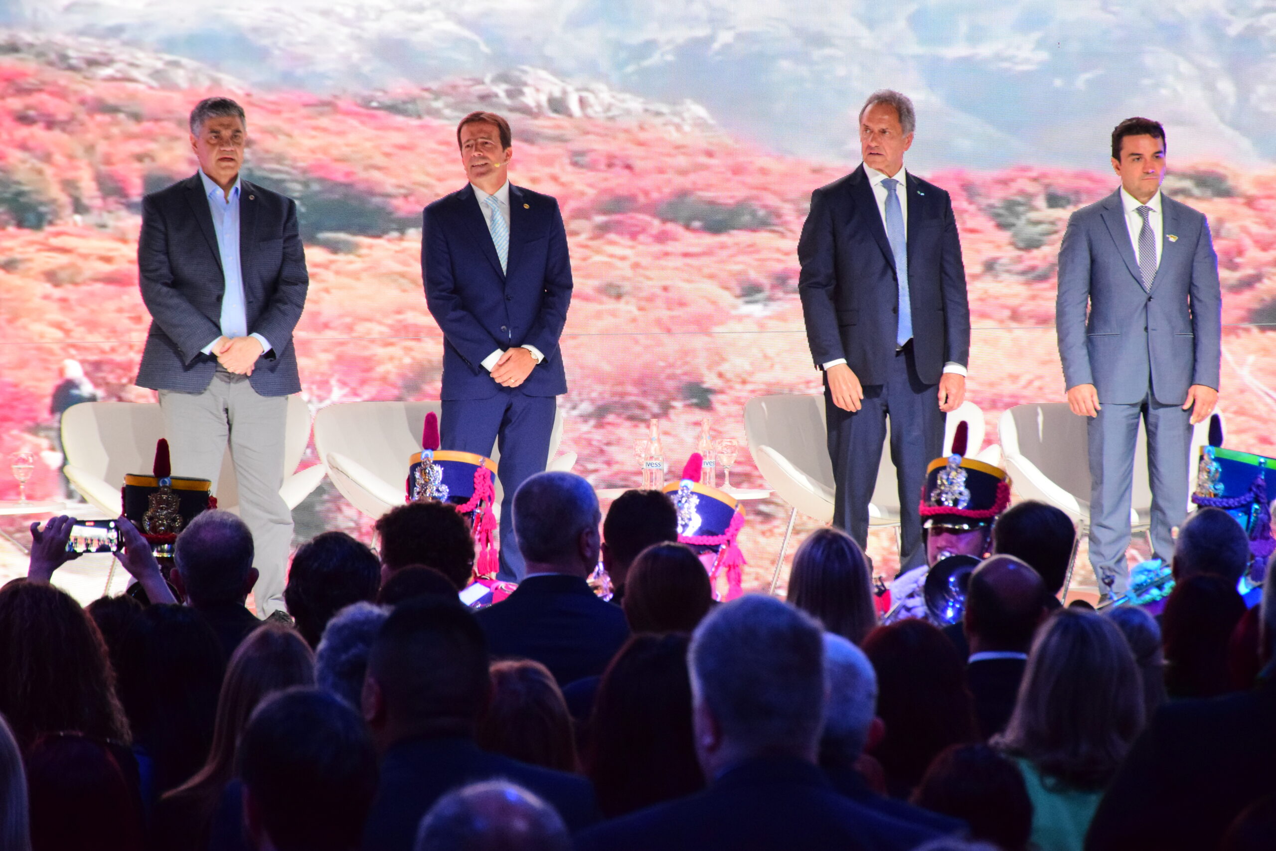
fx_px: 5955
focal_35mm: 168
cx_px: 638
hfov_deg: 12.2
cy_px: 426
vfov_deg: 8.2
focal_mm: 112
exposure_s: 1/160
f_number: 7.1
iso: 3200
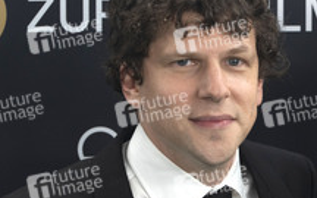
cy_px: 144
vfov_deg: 3.0
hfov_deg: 4.9
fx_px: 3724
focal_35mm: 431
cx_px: 319
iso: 2000
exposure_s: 1/500
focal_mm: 200
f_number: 6.3
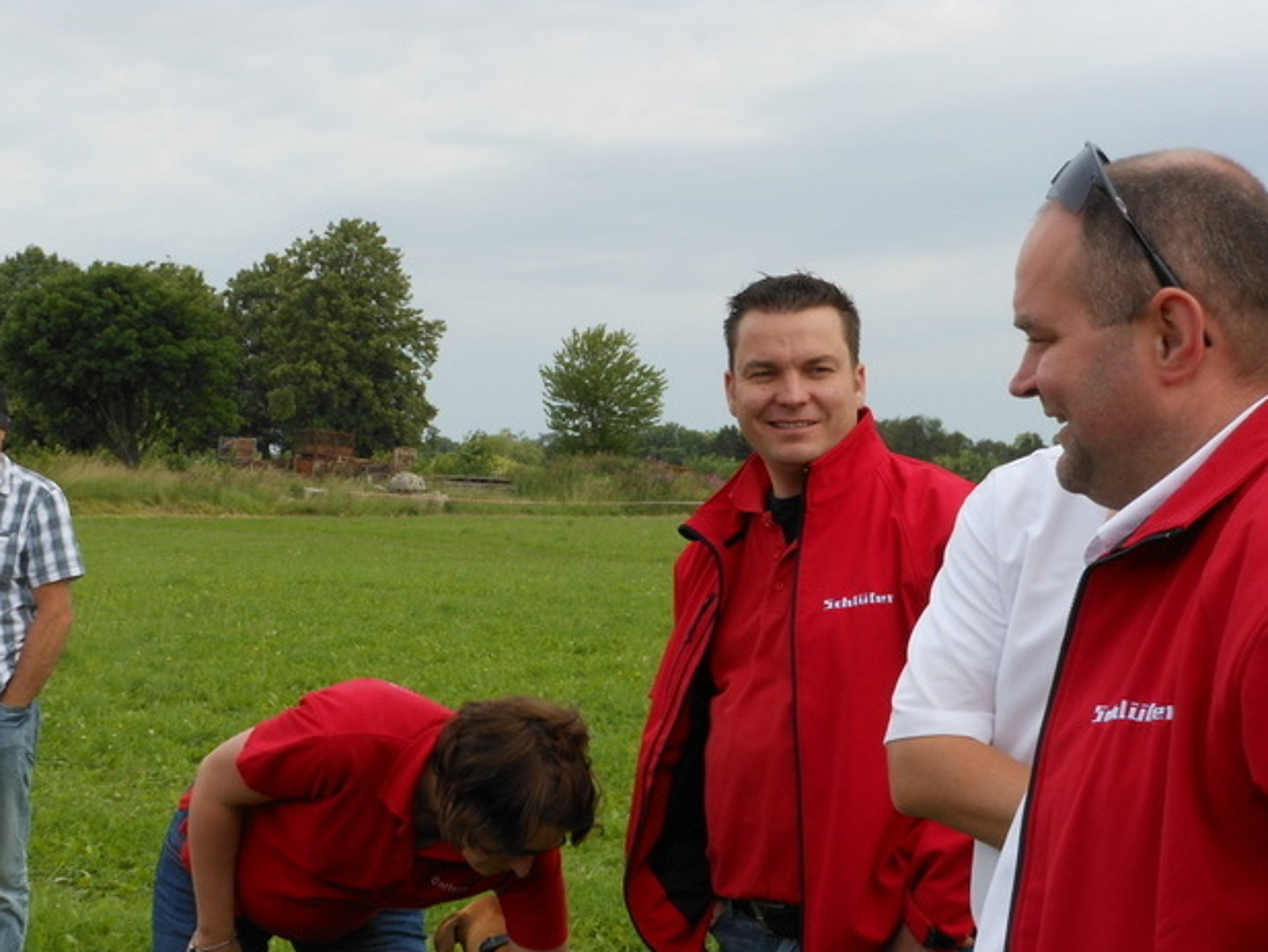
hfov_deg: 27.6
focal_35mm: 70
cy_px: 609
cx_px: 452
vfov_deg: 21.0
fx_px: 2565
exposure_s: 1/320
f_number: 4.9
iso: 80
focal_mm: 9.6
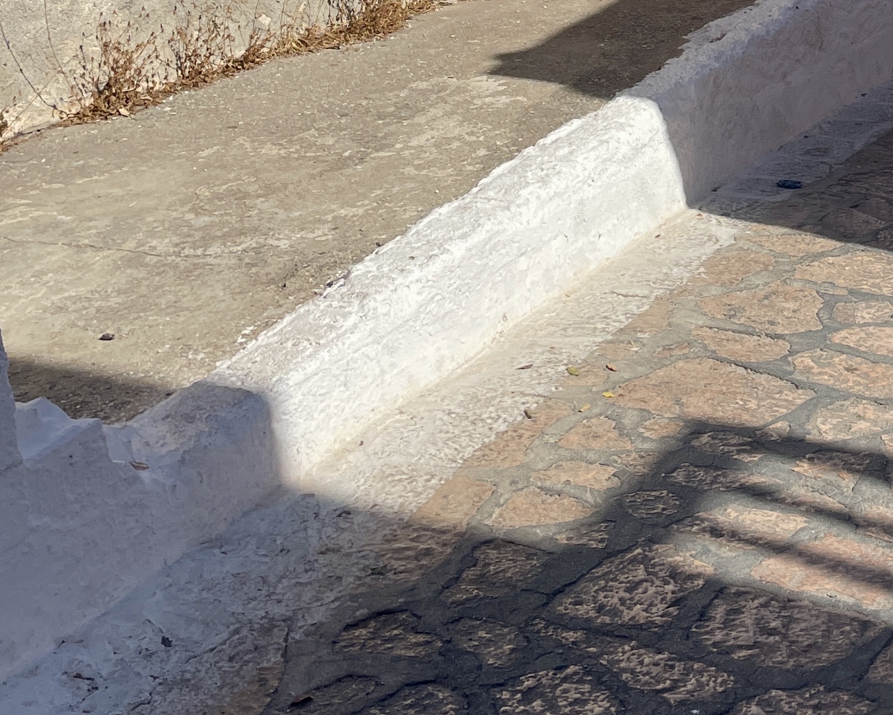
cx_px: 929
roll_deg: +0.7
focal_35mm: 71
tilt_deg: -7.5
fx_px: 1877
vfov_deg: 19.9
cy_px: -193
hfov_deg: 25.2
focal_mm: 4.2
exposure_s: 1/5556
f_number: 1.6
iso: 32
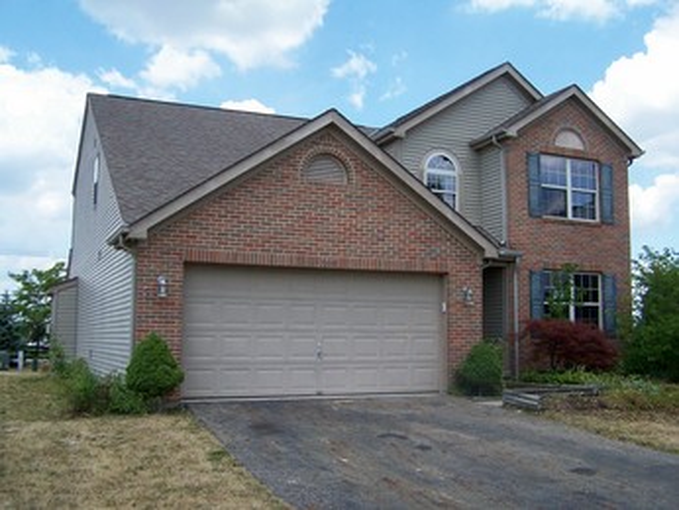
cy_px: 255
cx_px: 340
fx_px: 746
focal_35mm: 38
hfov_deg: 48.9
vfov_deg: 37.8
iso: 80
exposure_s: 1/1000
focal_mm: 6.3
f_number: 2.8
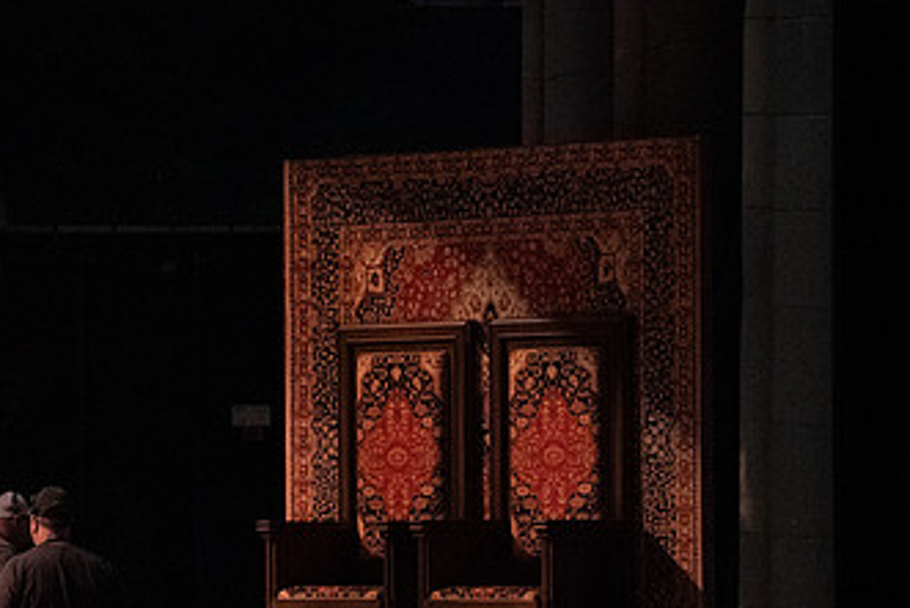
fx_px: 6120
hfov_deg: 8.5
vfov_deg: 5.7
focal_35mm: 242
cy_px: 521
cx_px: 173
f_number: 5
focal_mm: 138
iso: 25600
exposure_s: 1/320
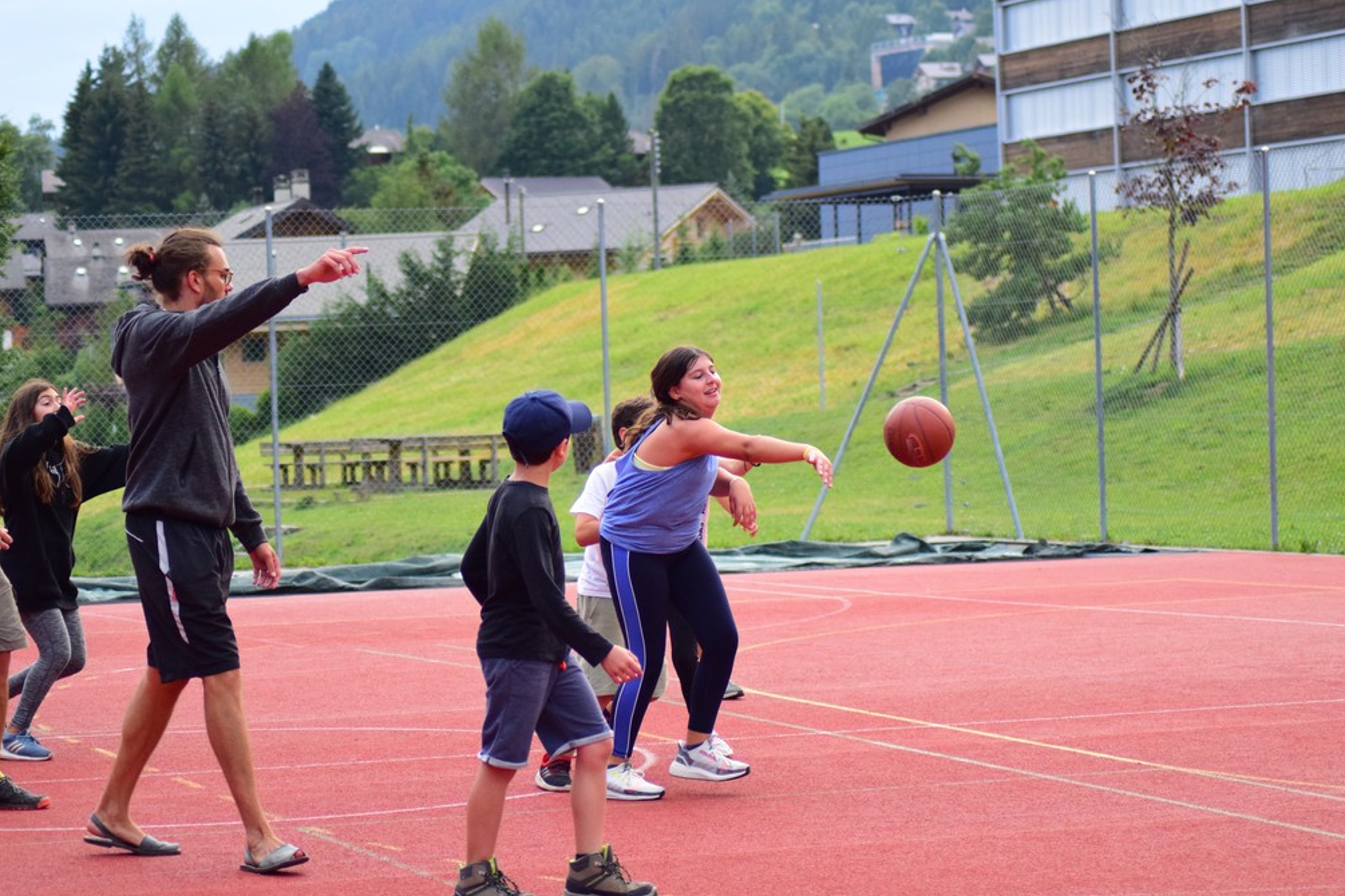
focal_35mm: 107
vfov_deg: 12.8
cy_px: 450
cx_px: 668
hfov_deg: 19.1
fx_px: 3997
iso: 1600
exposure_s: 1/1000
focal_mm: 70
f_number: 4
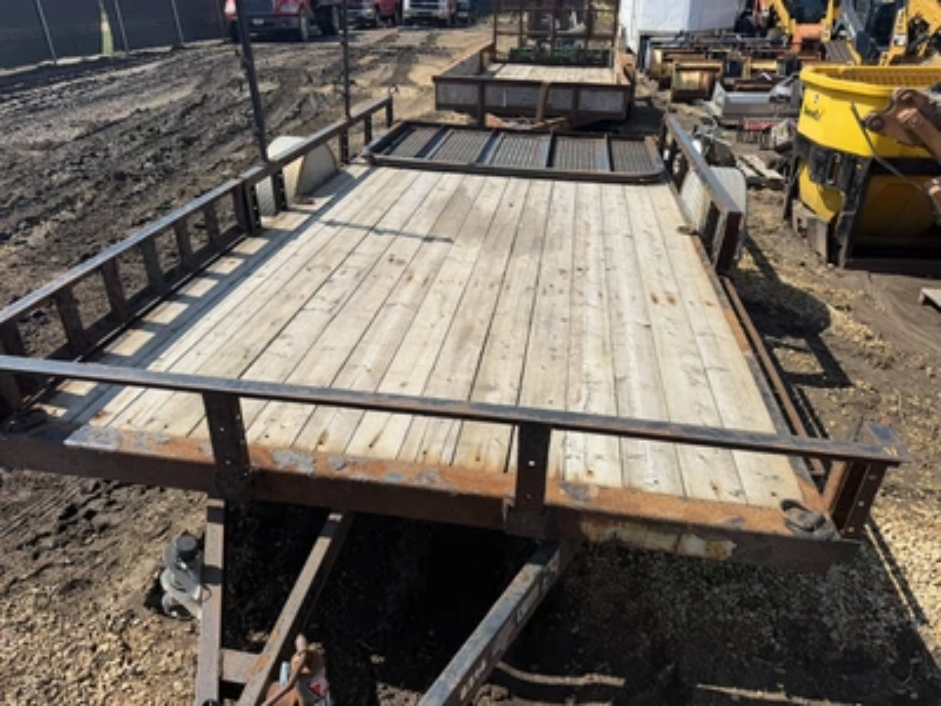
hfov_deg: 71.6
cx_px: 470
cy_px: 353
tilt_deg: -23.4
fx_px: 652
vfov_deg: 56.8
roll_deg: -1.8
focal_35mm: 24
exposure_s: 1/4673
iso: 80
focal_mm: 6.76
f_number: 1.78
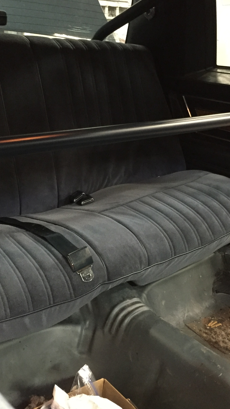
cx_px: 97
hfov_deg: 27.7
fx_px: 466
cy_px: 201
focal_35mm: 43
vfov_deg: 47.4
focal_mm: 4.15
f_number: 2.2
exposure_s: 1/15
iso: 320
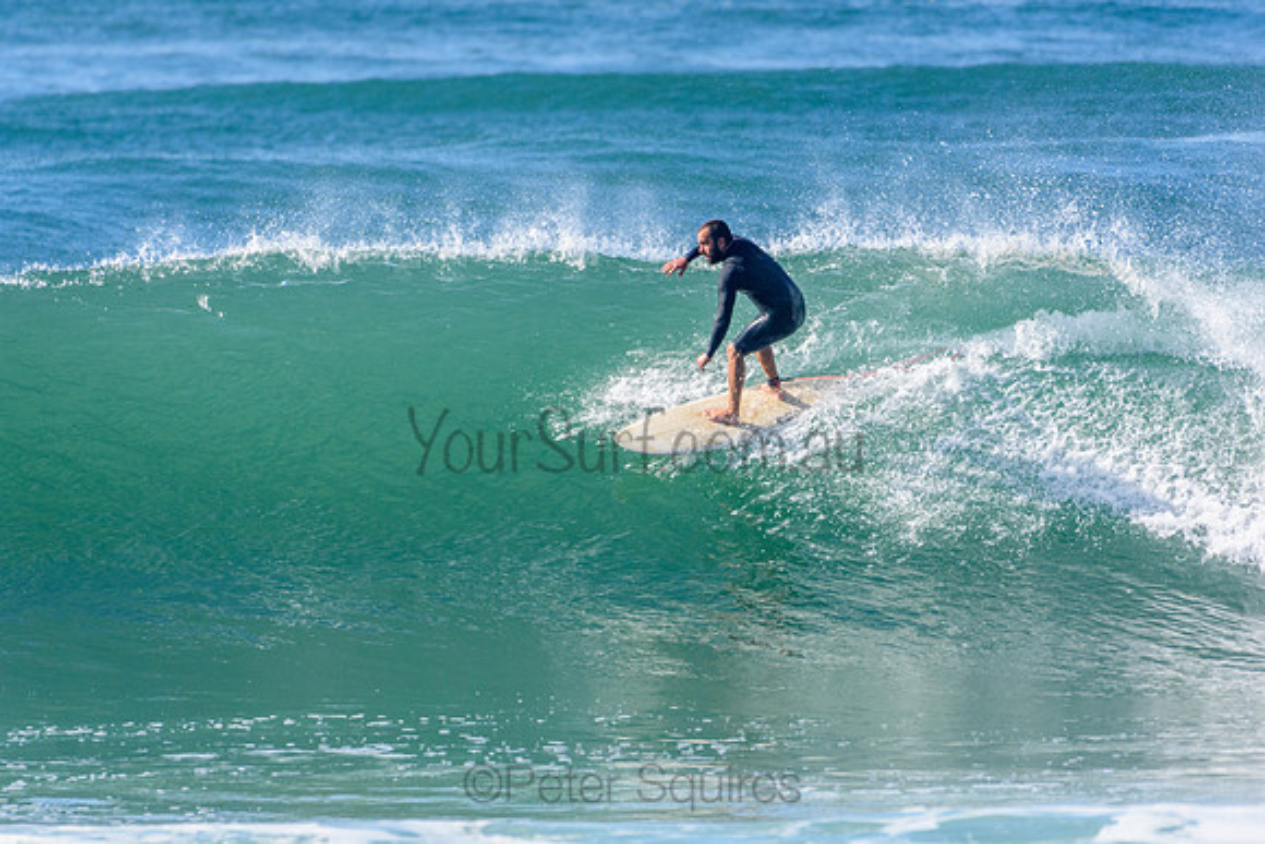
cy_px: 422
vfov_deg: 1.8
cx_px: 632
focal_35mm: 750
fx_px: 26359
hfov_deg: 2.7
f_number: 5.6
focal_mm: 500
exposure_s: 1/2000
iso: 450
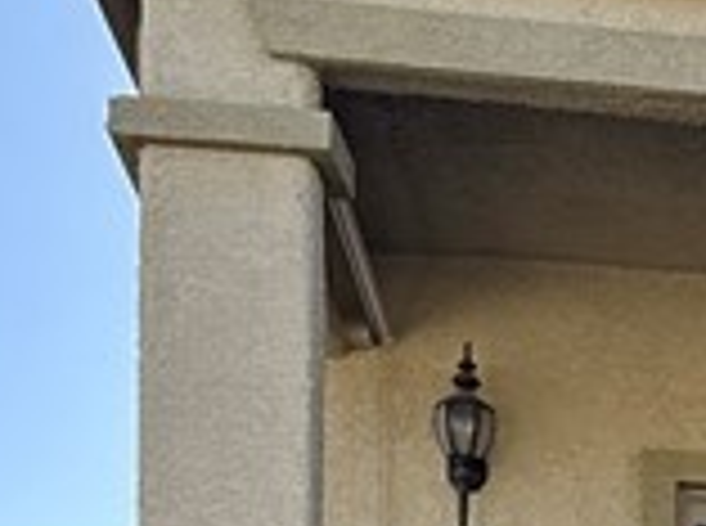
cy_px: 1236
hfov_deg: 10.6
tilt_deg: +4.9
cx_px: 1758
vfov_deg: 8.6
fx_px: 3195
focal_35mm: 157
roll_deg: +1.5
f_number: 1.78
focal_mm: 6.76
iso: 80
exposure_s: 1/1980
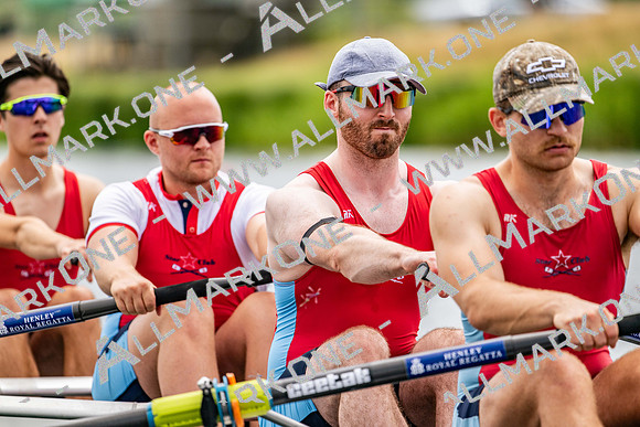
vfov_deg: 3.4
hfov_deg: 5.2
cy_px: 214
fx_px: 7112
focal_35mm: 400
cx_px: 320
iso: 400
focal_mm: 400
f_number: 4.5
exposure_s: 1/2500
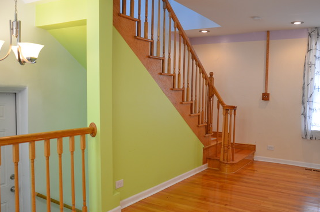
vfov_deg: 42.1
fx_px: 275
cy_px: 111
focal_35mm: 31
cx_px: 180
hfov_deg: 60.2
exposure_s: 1/60
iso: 720
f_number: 4
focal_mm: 18
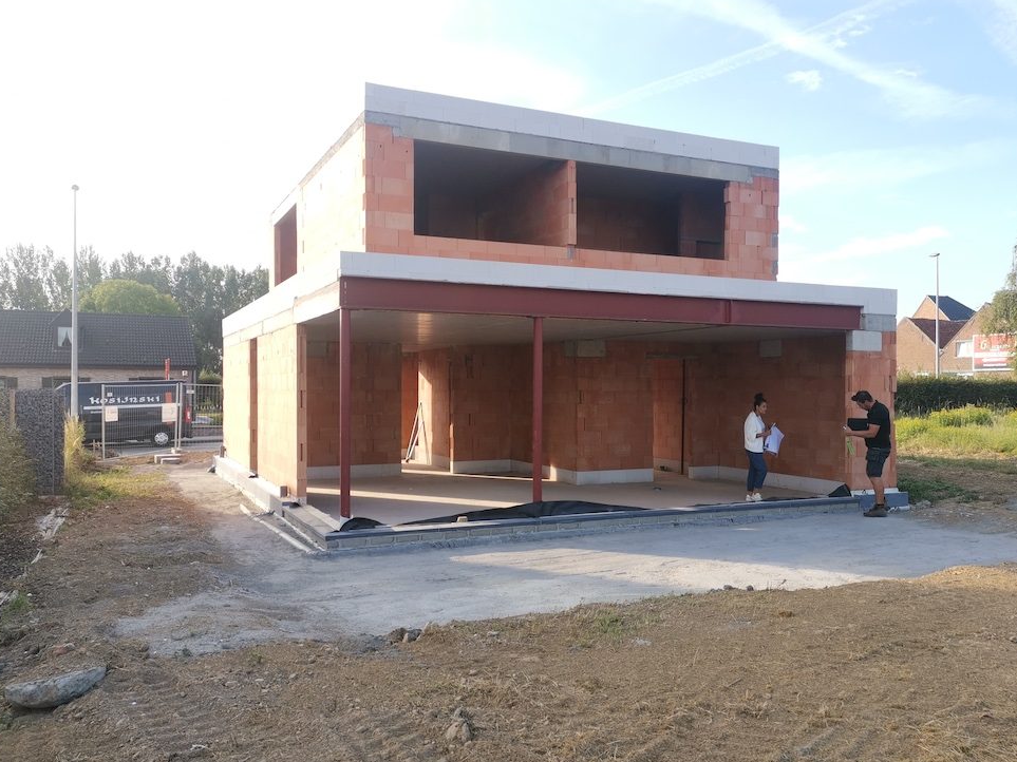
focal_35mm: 30
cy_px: 397
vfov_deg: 46.8
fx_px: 881
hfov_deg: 59.9
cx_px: 538
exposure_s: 1/428
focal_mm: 4.75
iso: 50
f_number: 1.8
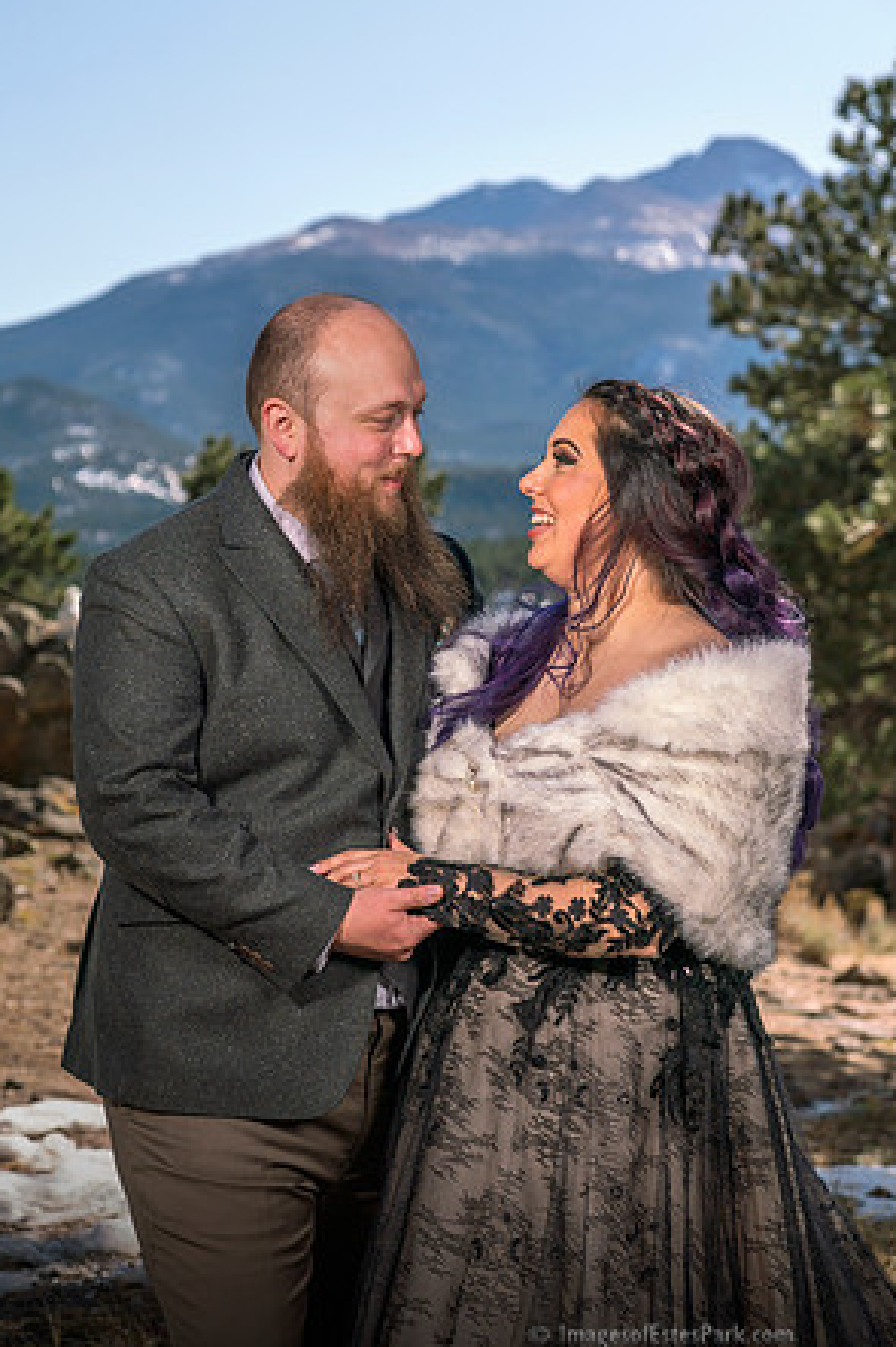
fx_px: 2279
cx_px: 443
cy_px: 672
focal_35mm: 61
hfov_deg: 22.2
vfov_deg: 32.9
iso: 200
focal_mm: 60
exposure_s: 1/2500
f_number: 4.5
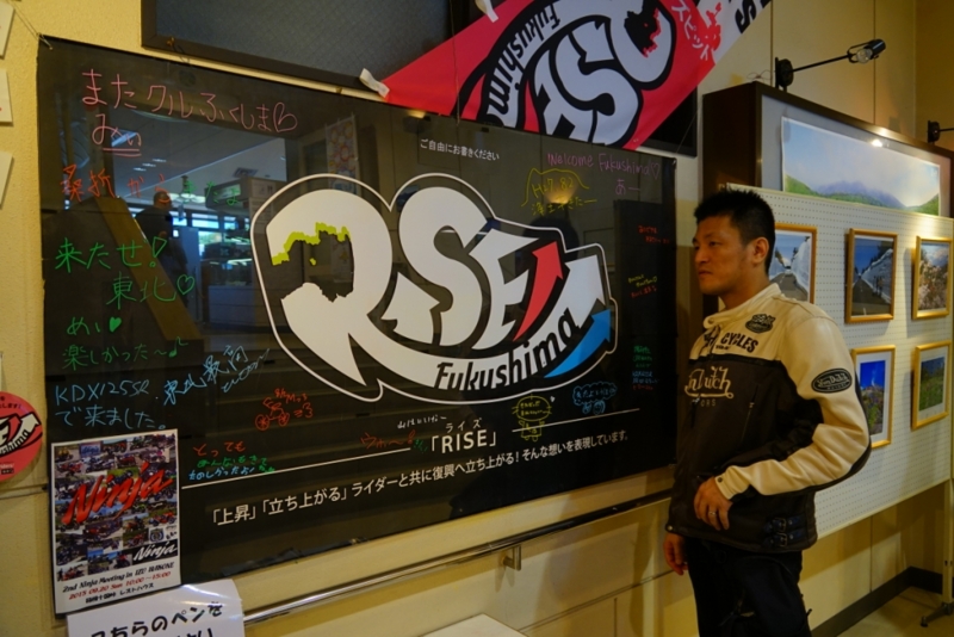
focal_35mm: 27
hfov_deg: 67.4
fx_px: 716
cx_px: 477
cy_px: 318
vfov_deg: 48.0
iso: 400
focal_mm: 18
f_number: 4
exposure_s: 1/60
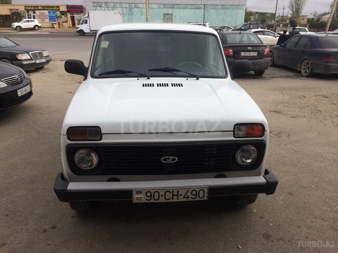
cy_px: 126
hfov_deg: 61.7
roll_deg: -1.1
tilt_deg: -22.0
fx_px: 283
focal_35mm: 29
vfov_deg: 48.2
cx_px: 169
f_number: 2.2
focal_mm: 4.15
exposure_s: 1/1172
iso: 32
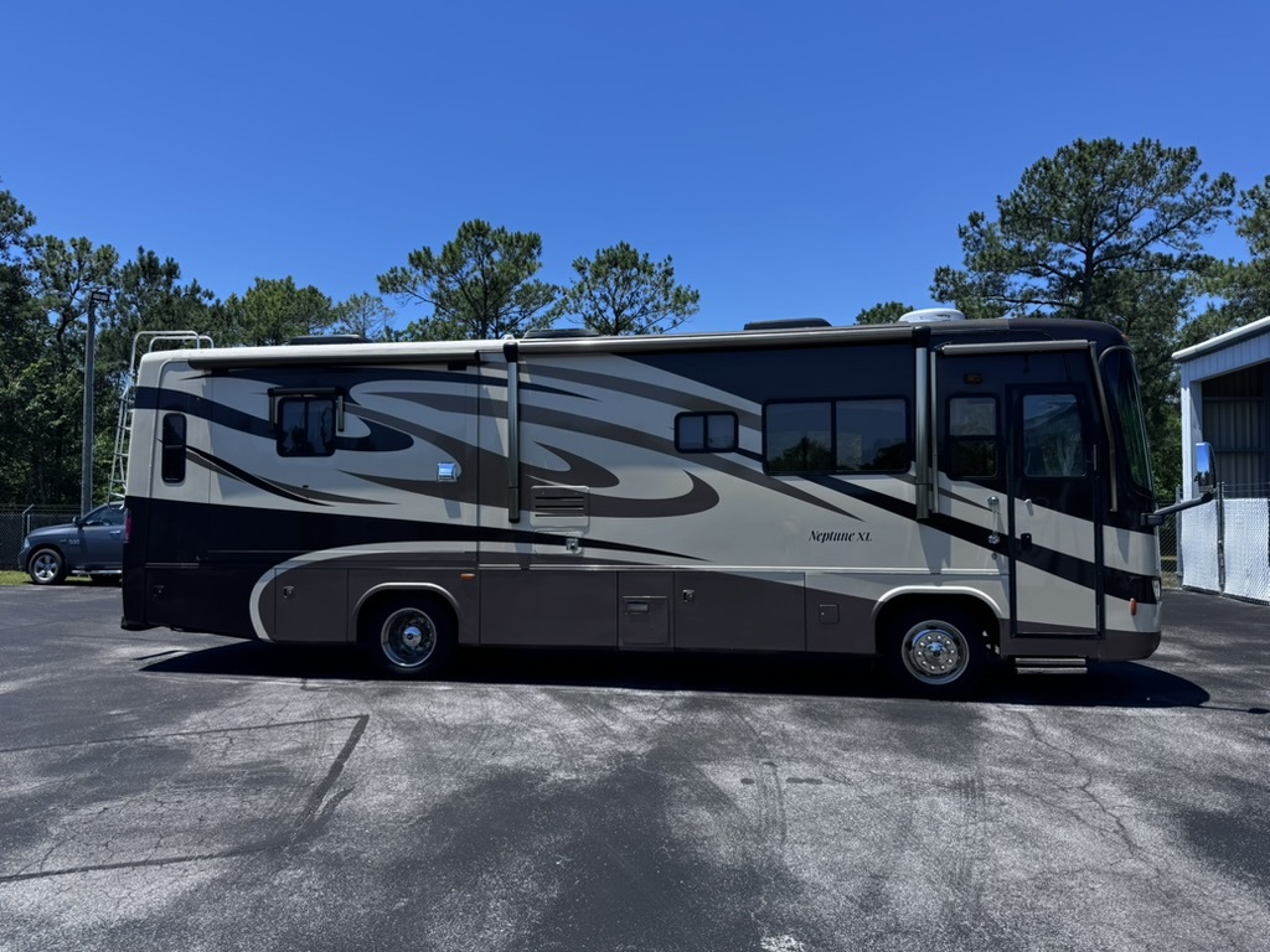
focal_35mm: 24
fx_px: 881
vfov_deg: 56.8
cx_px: 635
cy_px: 476
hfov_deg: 71.6
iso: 80
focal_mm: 6.76
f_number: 1.78
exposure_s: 1/3247
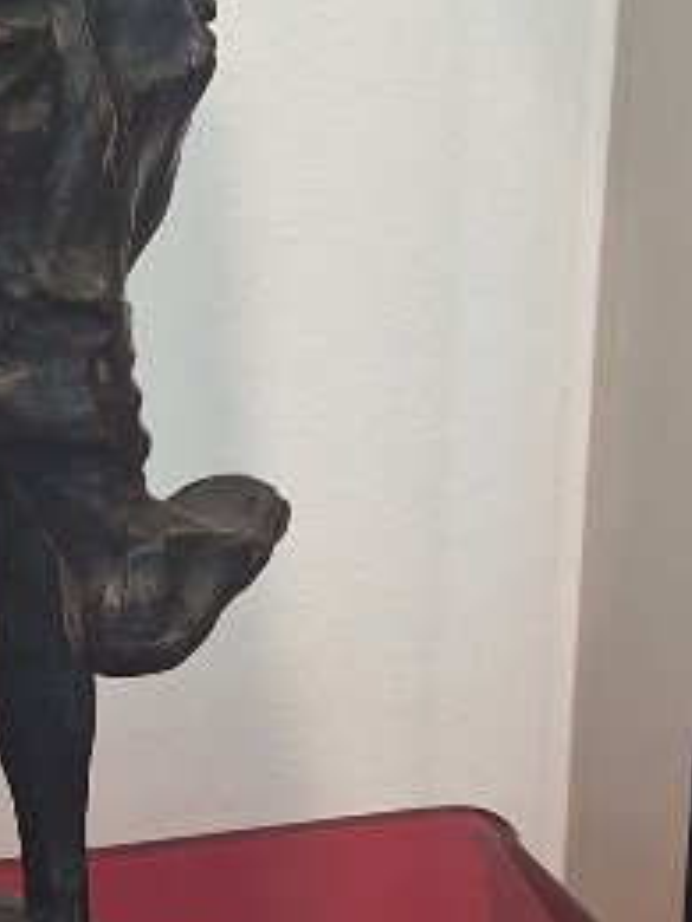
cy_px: 358
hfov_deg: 12.9
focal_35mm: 106
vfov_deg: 18.5
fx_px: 2825
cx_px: -490
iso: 100
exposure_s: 1/40
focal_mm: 5.54
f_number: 1.8
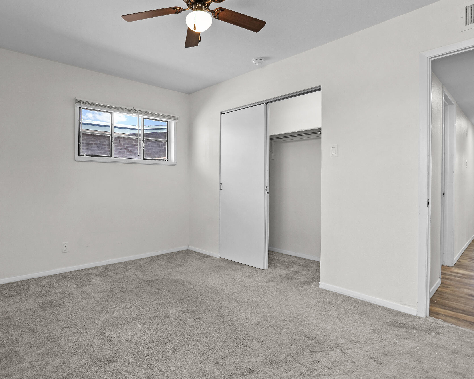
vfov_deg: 70.8
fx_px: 267
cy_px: 187
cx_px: 219
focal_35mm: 19
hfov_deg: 83.1
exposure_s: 1/4
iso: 500
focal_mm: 16
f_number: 8
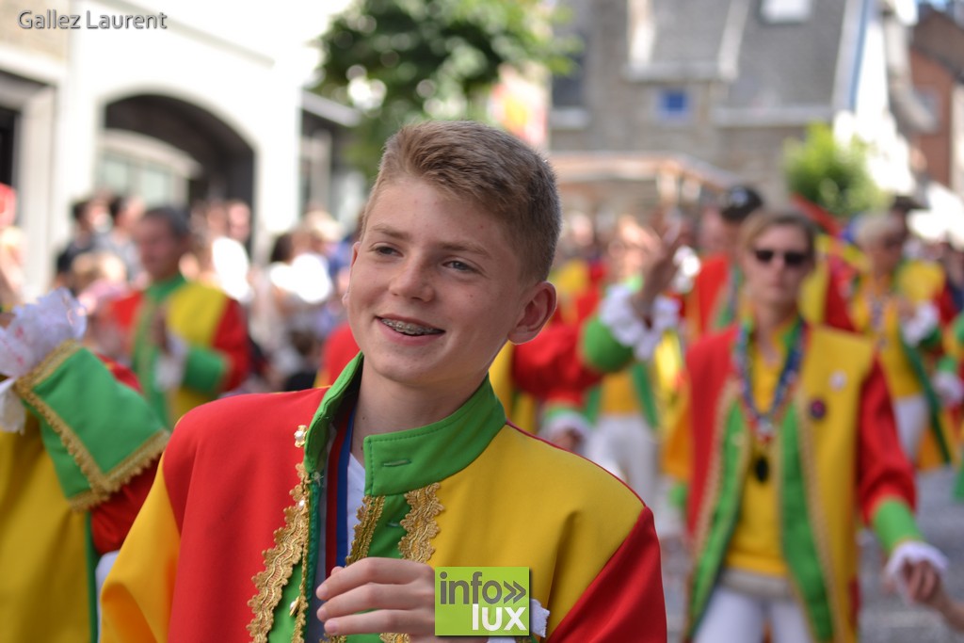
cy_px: 322
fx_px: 2008
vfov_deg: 18.2
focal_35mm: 75
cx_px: 482
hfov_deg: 27.0
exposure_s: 1/400
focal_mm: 50
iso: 100
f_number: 2.8
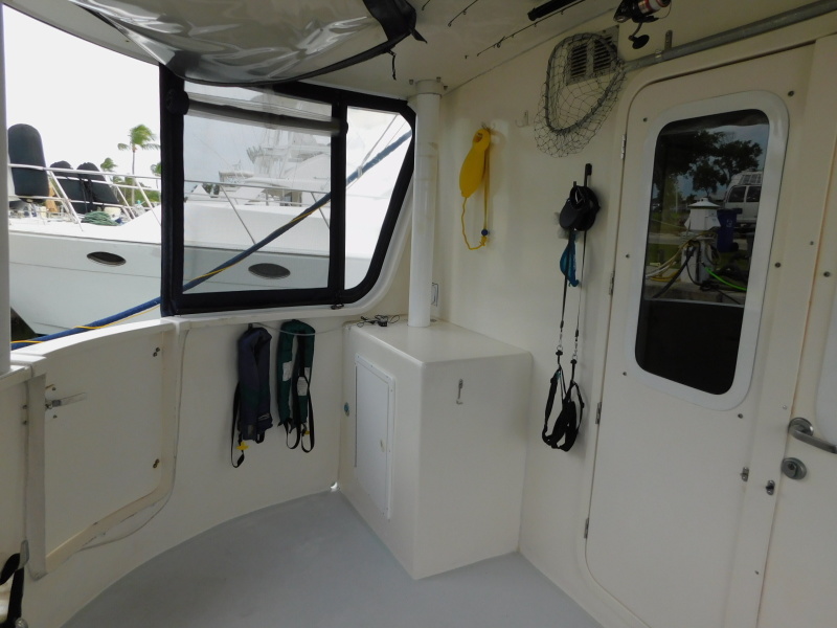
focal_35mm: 23
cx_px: 418
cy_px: 314
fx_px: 556
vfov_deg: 58.9
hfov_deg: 73.9
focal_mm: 4
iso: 125
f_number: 3
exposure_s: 1/125
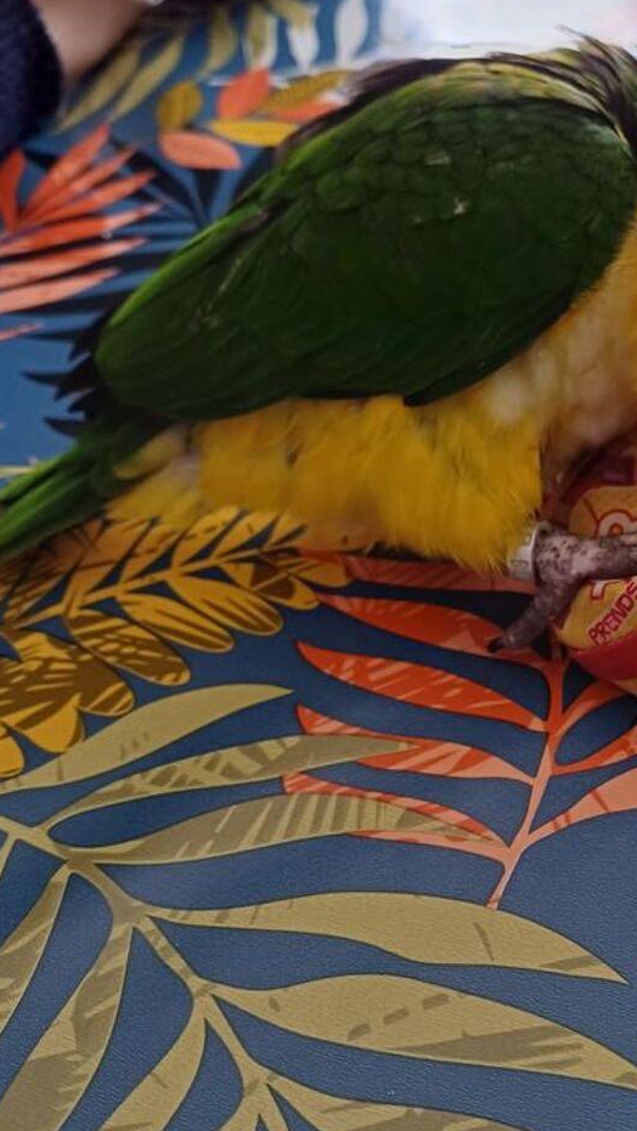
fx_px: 1171
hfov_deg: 29.3
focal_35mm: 39
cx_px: 565
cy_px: 601
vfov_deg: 51.6
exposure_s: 1/50
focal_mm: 4.65
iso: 200
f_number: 1.8
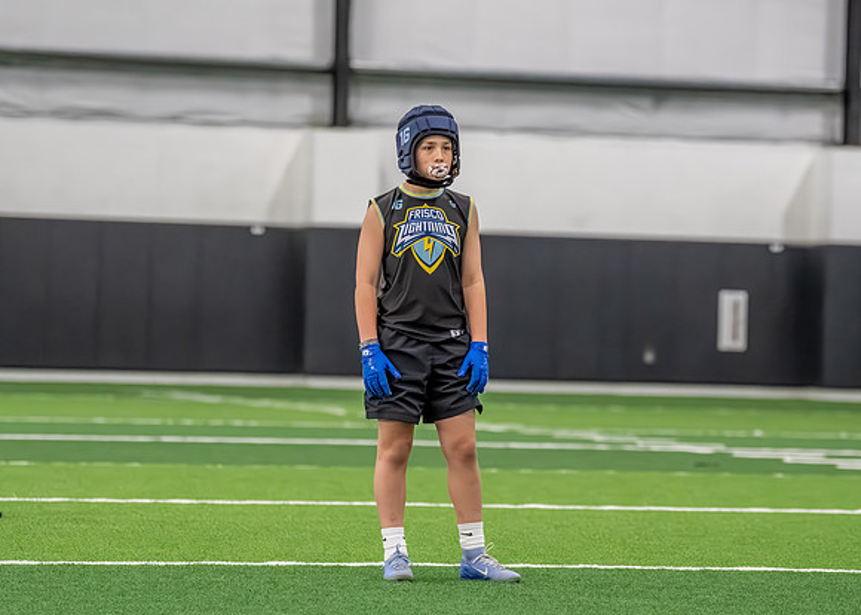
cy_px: 308
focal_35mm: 175
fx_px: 4285
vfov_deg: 8.2
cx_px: 447
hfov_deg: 11.5
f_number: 2.8
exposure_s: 1/1000
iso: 6400
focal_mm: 114
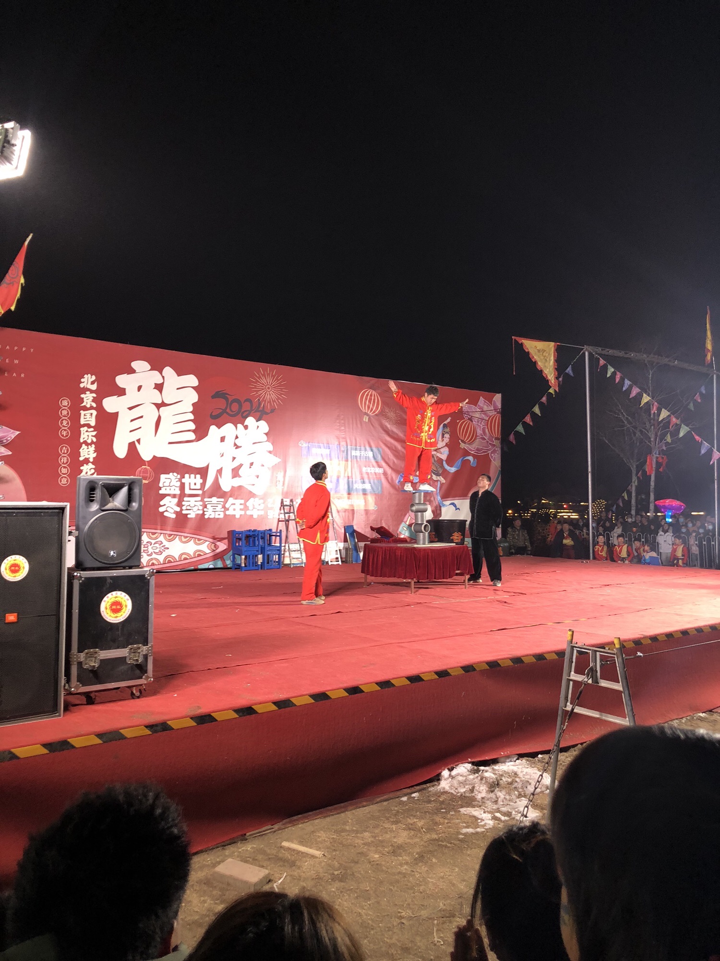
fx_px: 777
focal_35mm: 28
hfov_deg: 49.7
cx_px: 360
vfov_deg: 63.4
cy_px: 480
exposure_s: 1/17
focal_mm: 3.99
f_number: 1.8
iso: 40
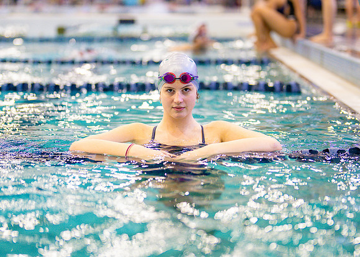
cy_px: 119
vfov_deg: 15.1
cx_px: 181
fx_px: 972
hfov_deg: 21.0
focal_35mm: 95
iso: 500
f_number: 1.2
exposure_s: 1/500
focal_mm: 50
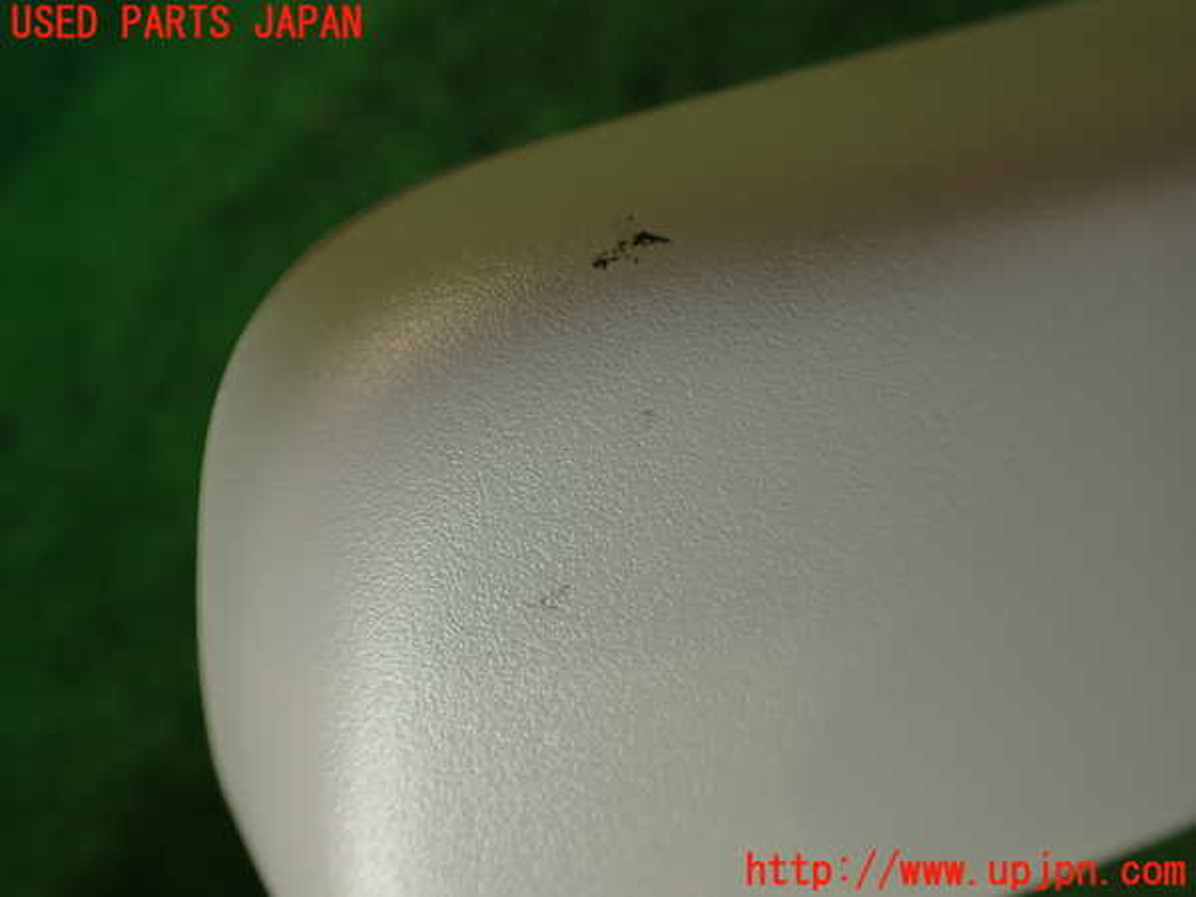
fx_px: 1106
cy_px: 448
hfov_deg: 56.8
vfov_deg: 44.2
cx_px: 598
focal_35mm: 32
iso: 100
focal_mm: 5.79
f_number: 2.4
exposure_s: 1/100
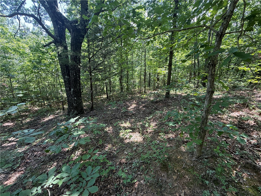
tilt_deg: -22.7
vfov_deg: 85.7
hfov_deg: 102.1
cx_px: 130
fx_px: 106
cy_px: 98
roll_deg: -0.3
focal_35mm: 14
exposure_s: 1/99
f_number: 2.2
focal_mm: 2.22
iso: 50
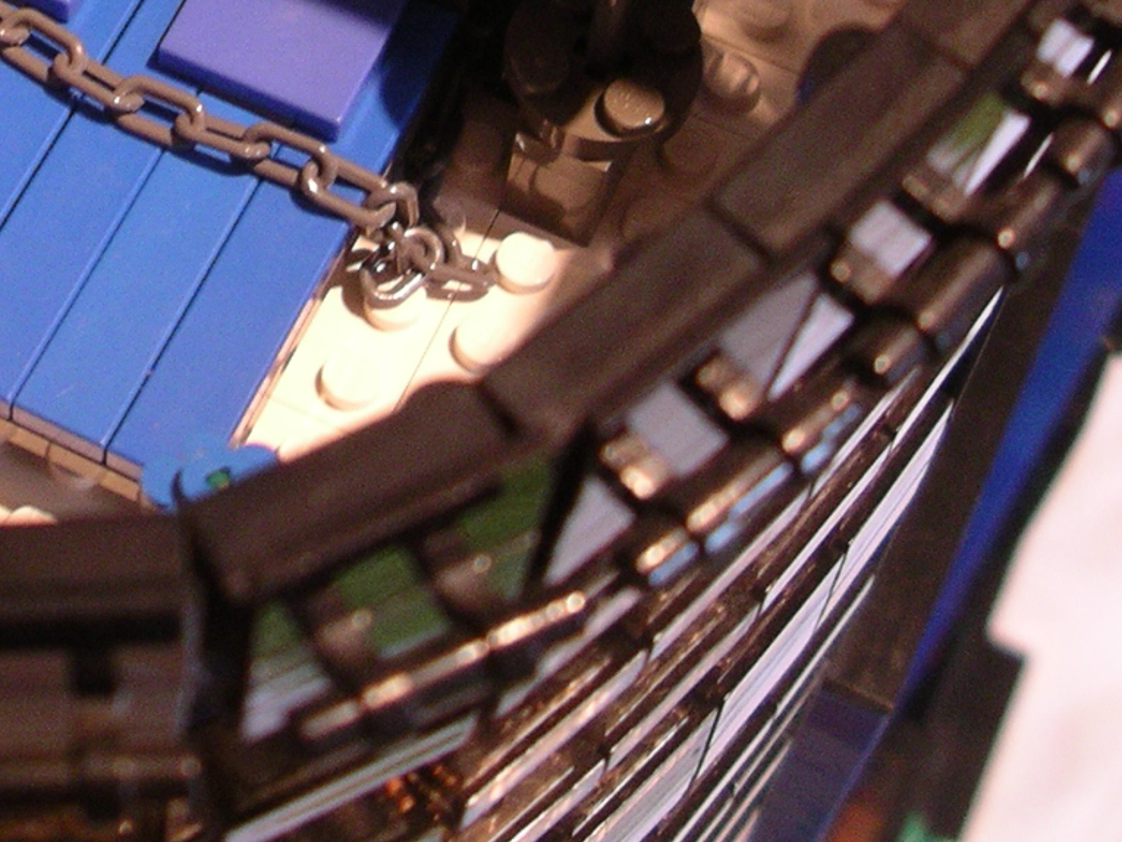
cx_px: 78
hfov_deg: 19.4
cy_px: -199
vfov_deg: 14.4
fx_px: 3209
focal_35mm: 99
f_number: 2.8
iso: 200
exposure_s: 1/25
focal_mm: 7.8
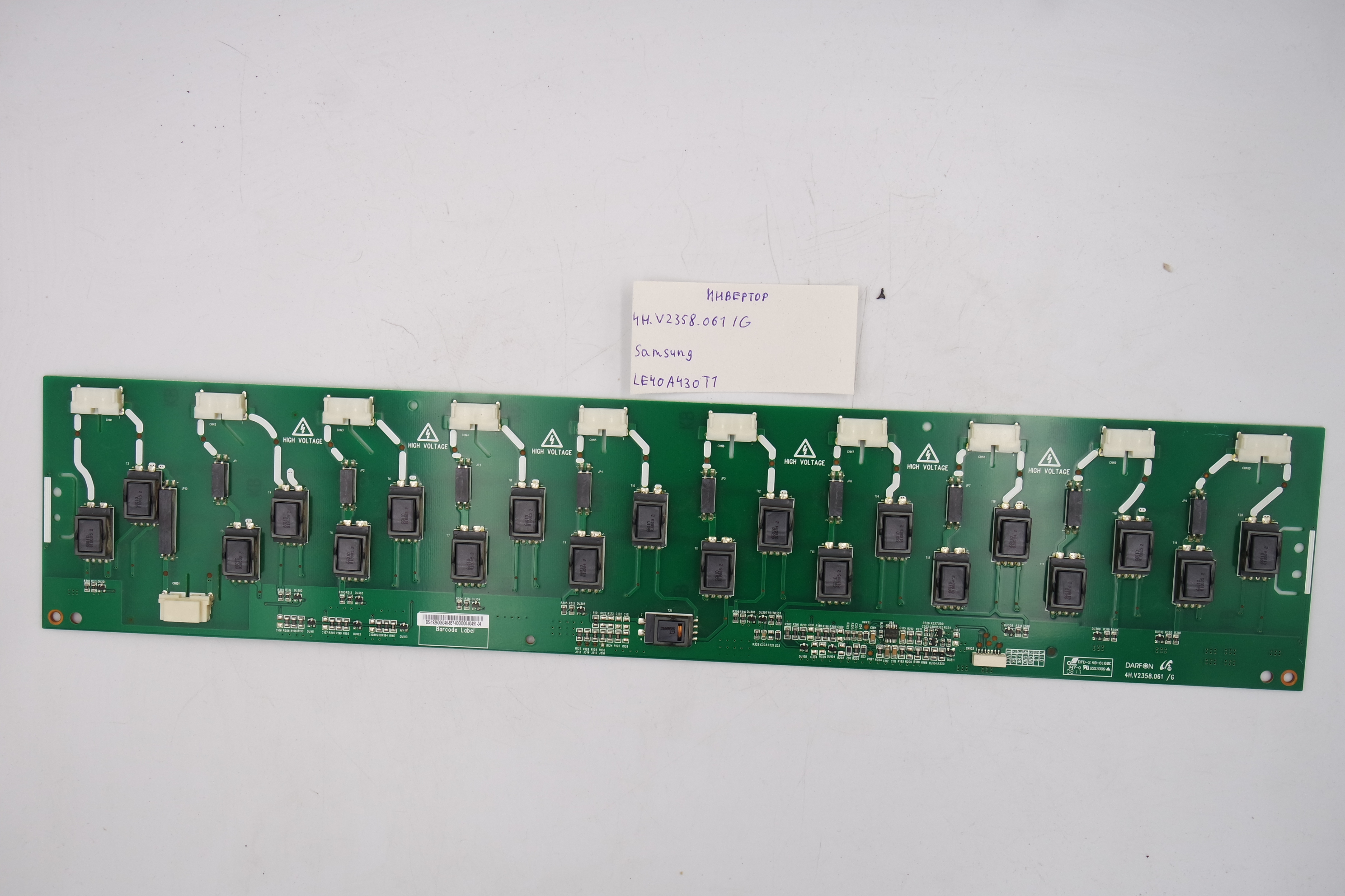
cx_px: 672
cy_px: 448
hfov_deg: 54.4
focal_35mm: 35
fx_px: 1308
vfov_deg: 37.9
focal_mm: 13
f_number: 5.6
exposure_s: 1/100
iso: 160
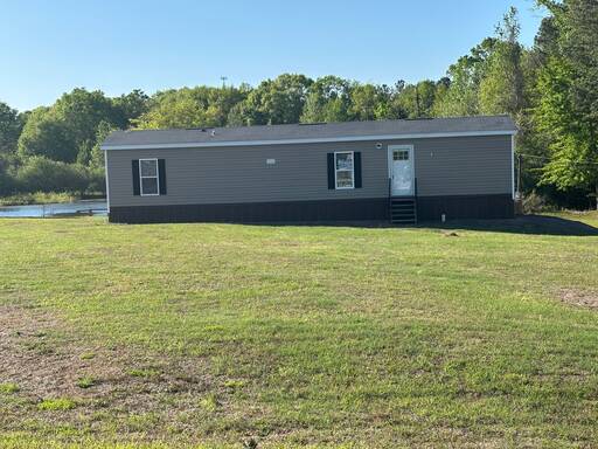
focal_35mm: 52
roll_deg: +2.0
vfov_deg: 28.0
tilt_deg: -4.8
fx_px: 898
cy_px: 224
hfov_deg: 36.8
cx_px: 299
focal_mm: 5.96
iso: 32
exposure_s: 1/1751
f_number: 1.6
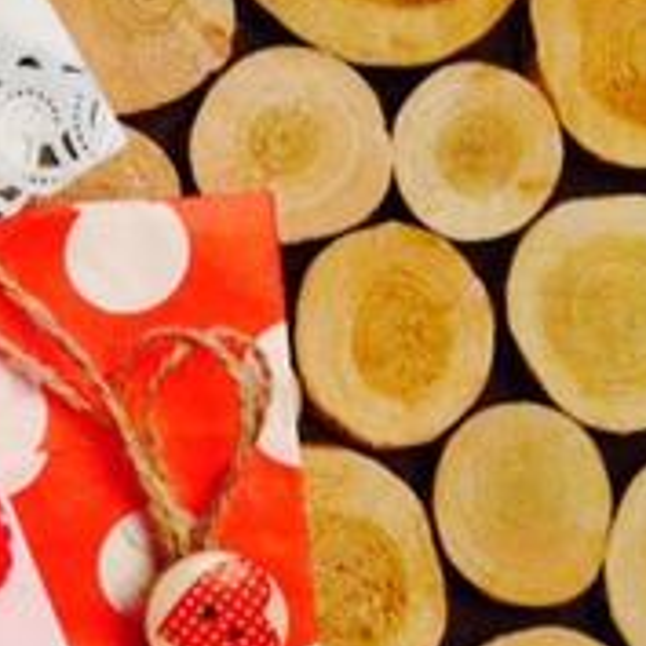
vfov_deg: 17.6
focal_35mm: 99
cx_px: -314
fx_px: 2090
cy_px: 328
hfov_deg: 16.1
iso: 320
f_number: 2.4
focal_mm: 4.12
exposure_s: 1/20
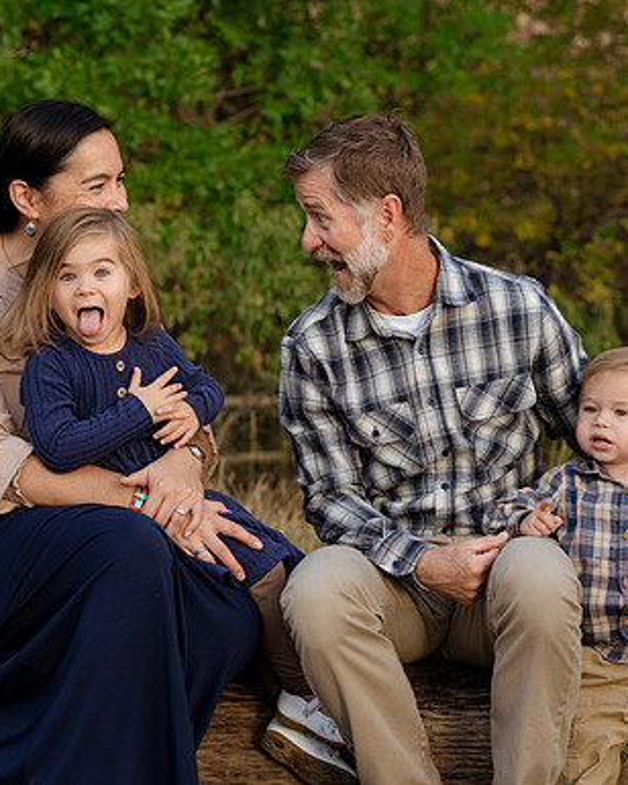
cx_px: 300
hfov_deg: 13.3
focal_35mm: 116
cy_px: 392
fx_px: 2695
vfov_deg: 16.6
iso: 640
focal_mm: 82
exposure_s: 1/200
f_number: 5.6
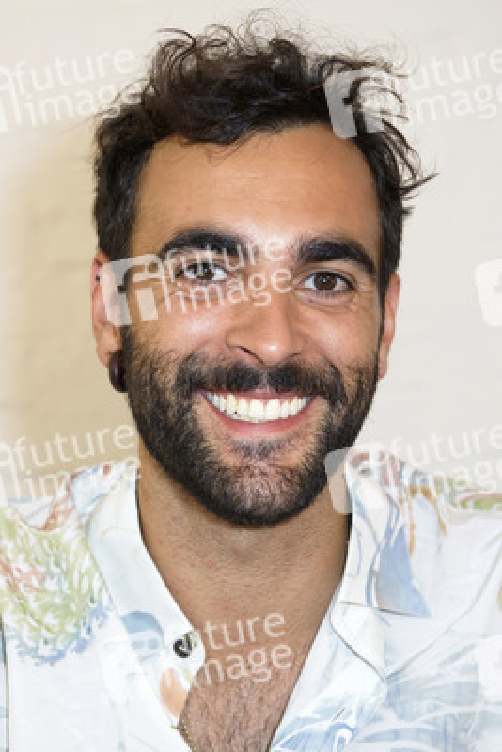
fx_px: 1212
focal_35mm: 58
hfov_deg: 23.4
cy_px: 376
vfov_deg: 34.5
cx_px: 251
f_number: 4
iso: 800
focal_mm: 58
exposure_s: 1/200
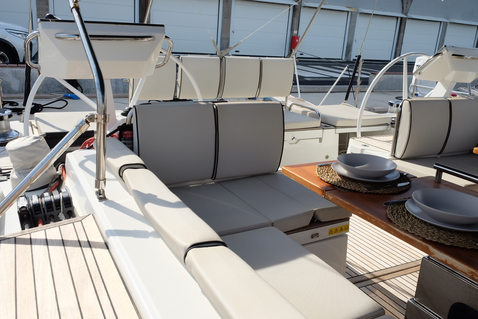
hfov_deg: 60.3
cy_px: 160
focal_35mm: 31
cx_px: 239
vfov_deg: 42.3
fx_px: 412
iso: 400
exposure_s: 1/350
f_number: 9
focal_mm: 20.5
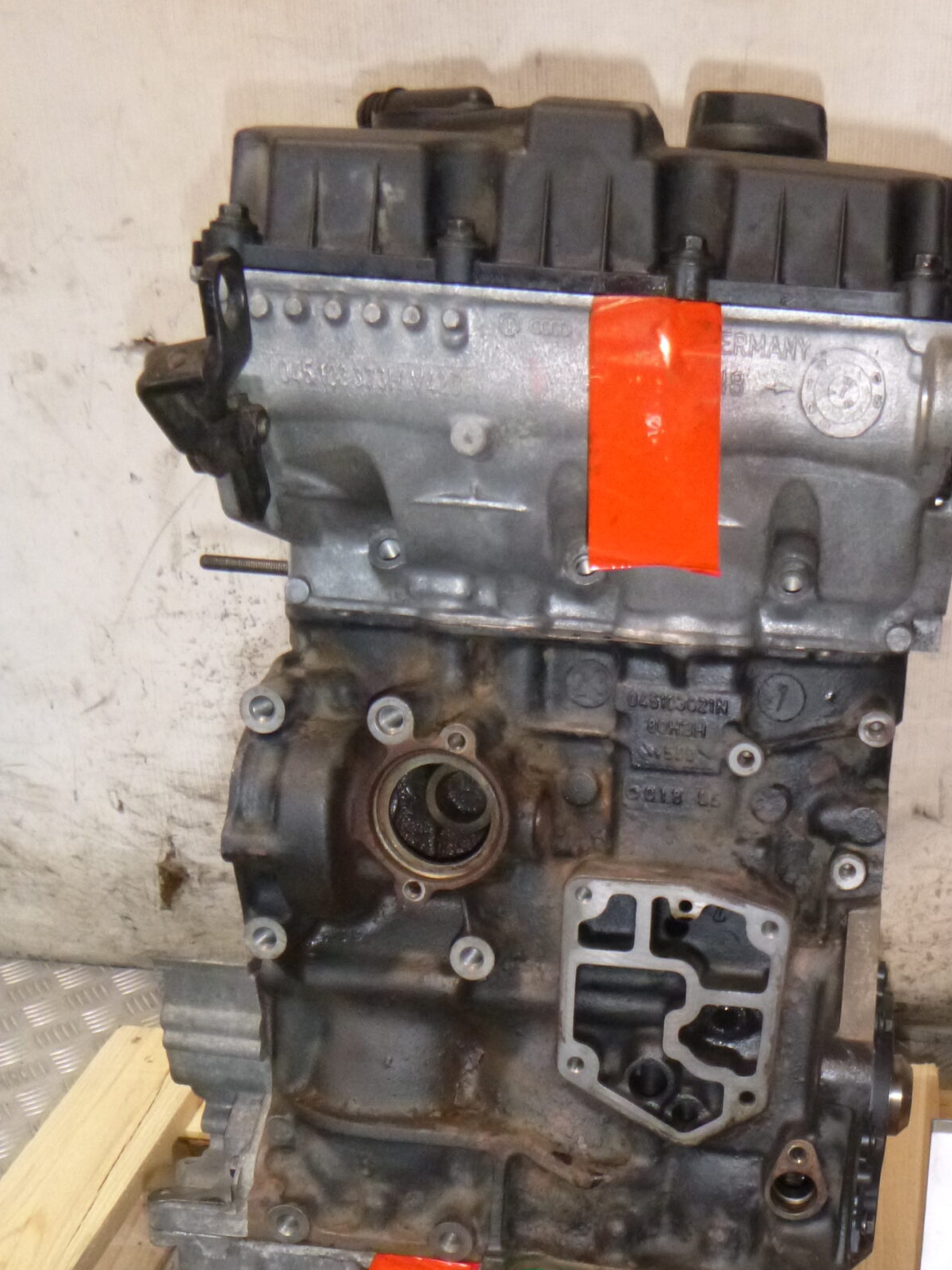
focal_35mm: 40
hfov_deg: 35.0
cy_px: 888
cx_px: 743
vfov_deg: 45.8
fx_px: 1467
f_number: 3.9
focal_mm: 4.5
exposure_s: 1/60
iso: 400
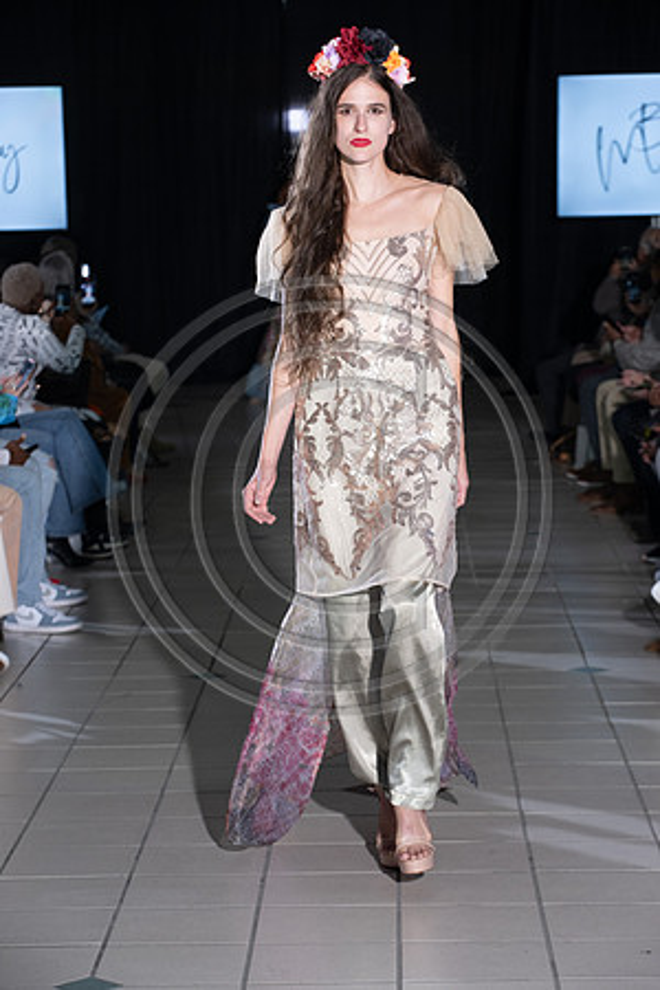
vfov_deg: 19.5
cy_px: 495
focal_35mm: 105
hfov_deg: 13.0
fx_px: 2887
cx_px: 330
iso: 1000
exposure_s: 1/160
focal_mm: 105
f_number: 6.3
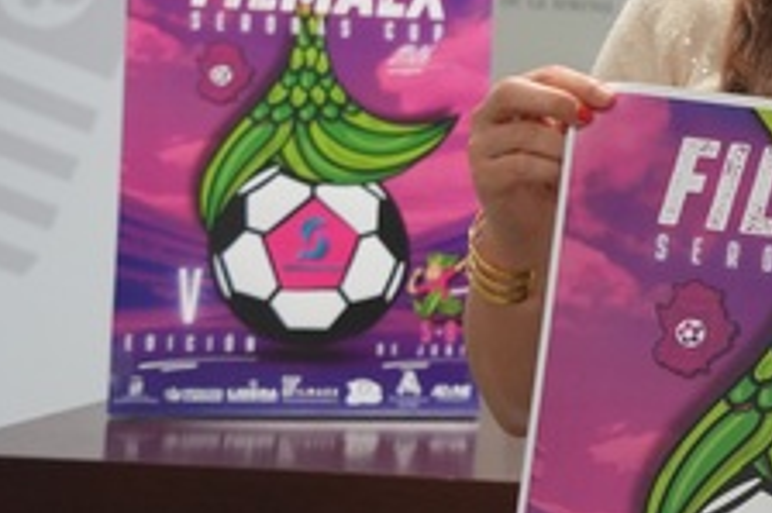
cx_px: 1358
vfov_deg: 8.7
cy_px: 74
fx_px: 3364
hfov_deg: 12.1
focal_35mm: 157
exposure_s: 1/160
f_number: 4
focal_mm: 44
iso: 1600
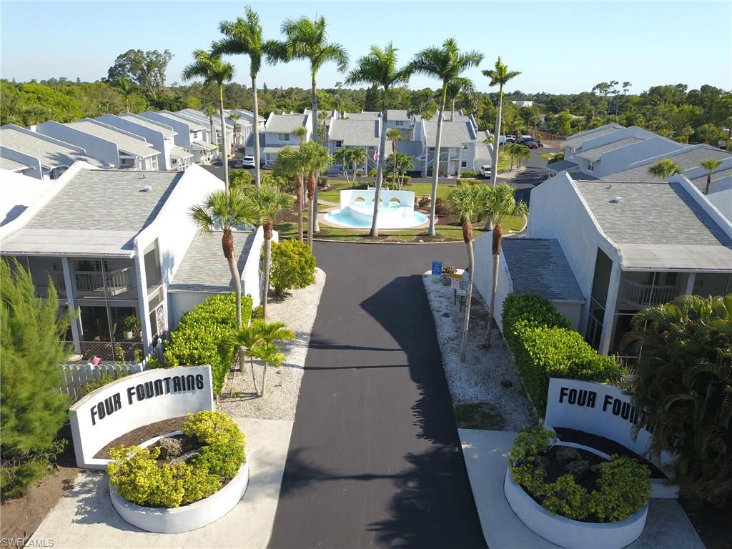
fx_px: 550
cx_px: 366
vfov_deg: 53.1
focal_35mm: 26
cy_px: 274
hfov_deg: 67.3
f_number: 2.2
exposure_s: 1/687
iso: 100
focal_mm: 4.73
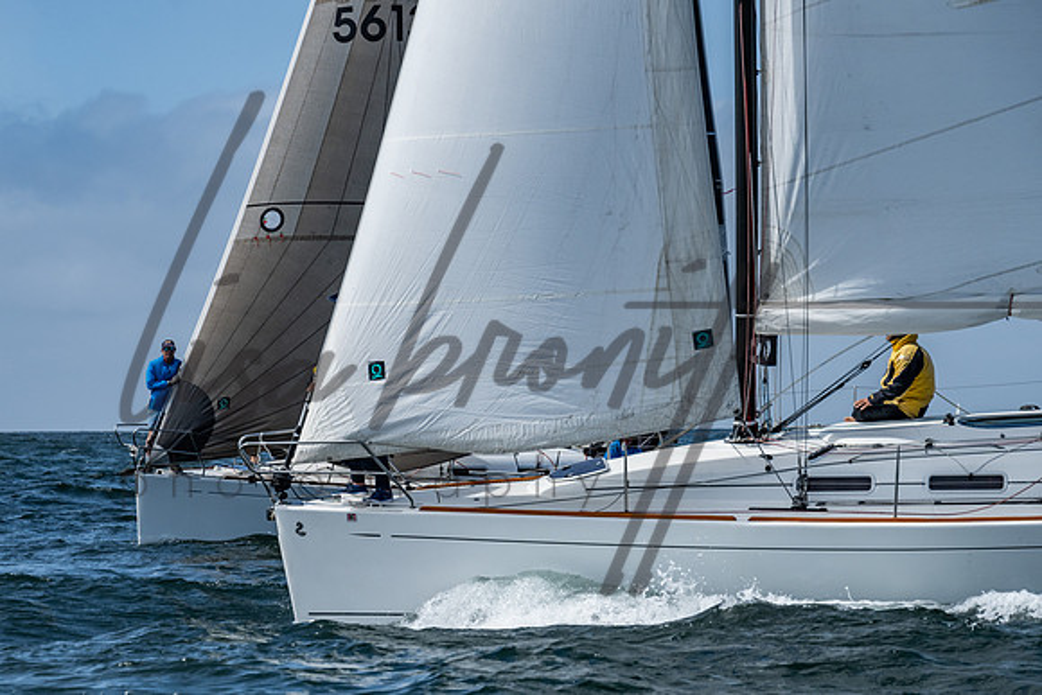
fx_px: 6222
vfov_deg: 6.4
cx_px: 441
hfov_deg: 9.6
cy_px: 410
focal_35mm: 215
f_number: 6.3
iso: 200
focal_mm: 150
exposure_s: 1/2500
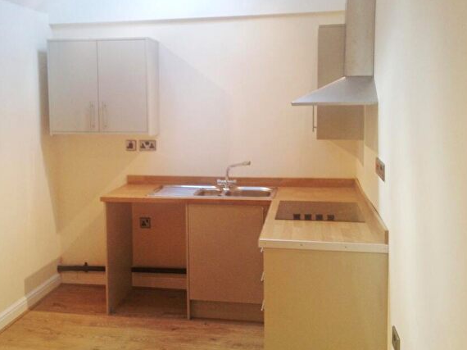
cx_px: 206
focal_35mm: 43
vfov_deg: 33.5
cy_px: 146
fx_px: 580
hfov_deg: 43.8
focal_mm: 4.28
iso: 50
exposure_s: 1/20
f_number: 2.4
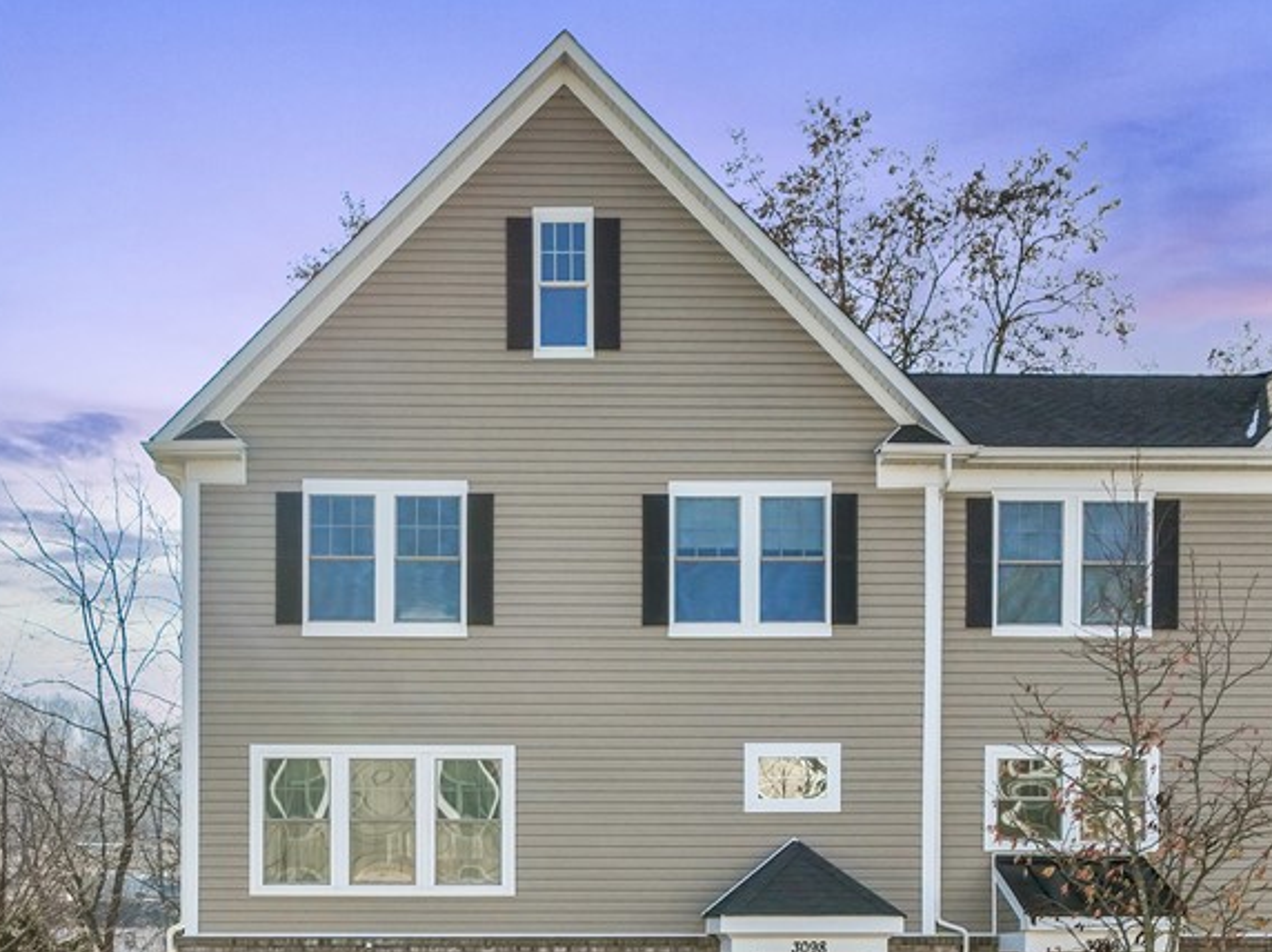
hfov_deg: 43.8
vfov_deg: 32.3
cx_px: 554
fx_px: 1579
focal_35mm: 43
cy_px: 813
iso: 380
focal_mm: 12.29
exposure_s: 1/5000
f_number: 2.8
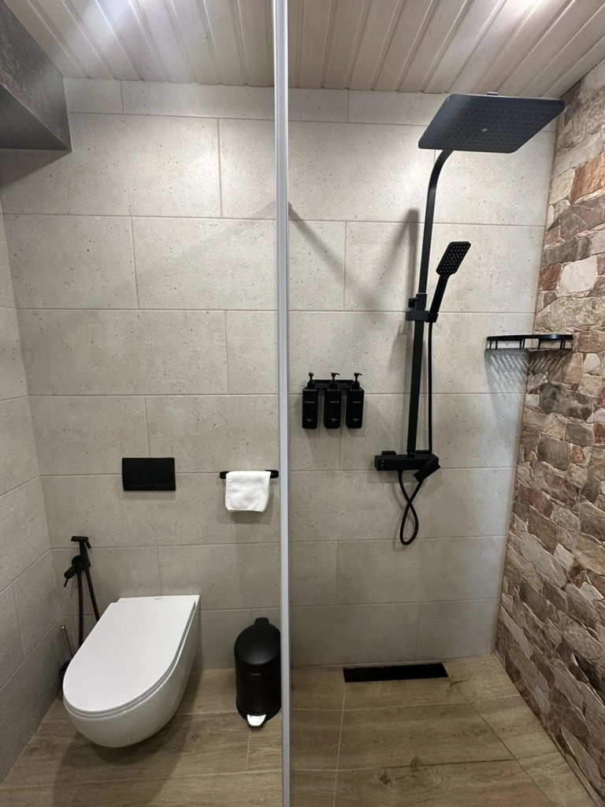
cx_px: 302
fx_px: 326
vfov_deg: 102.1
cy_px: 404
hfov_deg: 85.7
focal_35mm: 14
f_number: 2.2
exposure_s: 1/99
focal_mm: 2.22
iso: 250
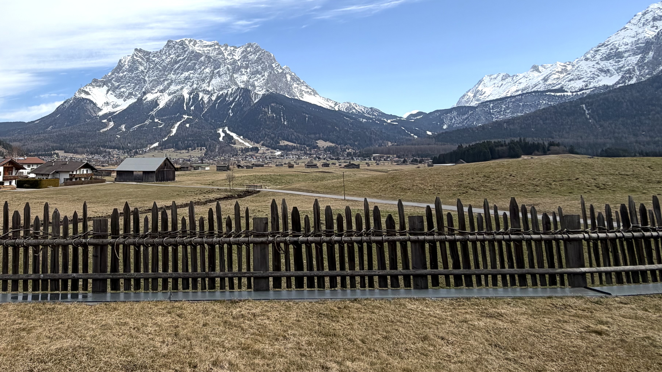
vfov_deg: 46.5
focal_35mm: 24
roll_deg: +0.3
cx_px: 180
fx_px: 421
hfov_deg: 72.0
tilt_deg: +6.9
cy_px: 107
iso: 20
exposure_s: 1/1285
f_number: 2.2
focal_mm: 2.22
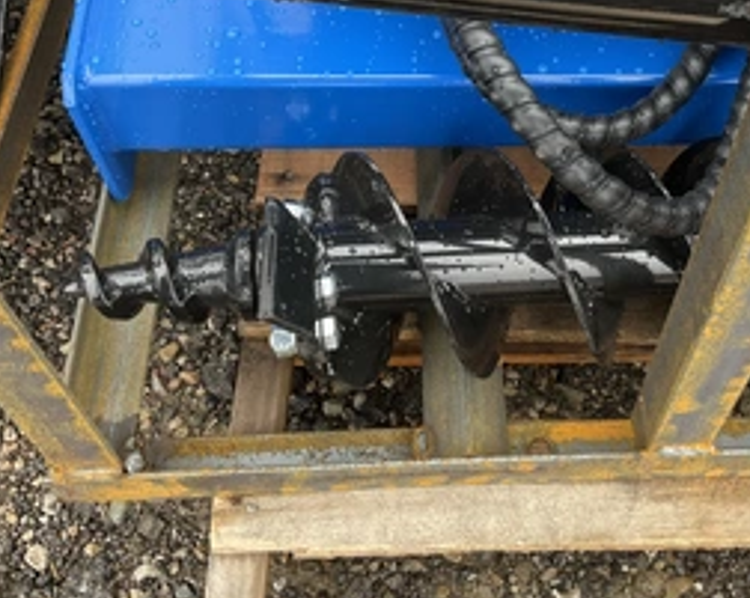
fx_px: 998
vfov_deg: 33.2
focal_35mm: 45
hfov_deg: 40.8
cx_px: 485
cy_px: 229
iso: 32
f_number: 1.8
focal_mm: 3
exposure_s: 1/122
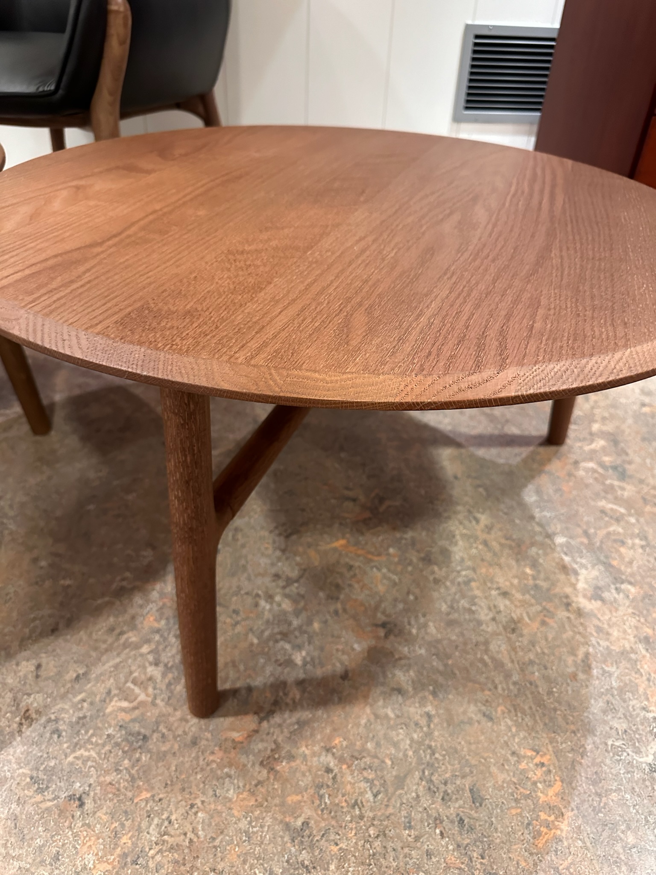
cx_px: 328
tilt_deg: -35.9
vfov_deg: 71.6
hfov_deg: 56.8
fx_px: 606
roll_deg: -1.6
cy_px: 438
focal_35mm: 24
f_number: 1.78
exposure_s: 1/50
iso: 800
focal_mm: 6.86
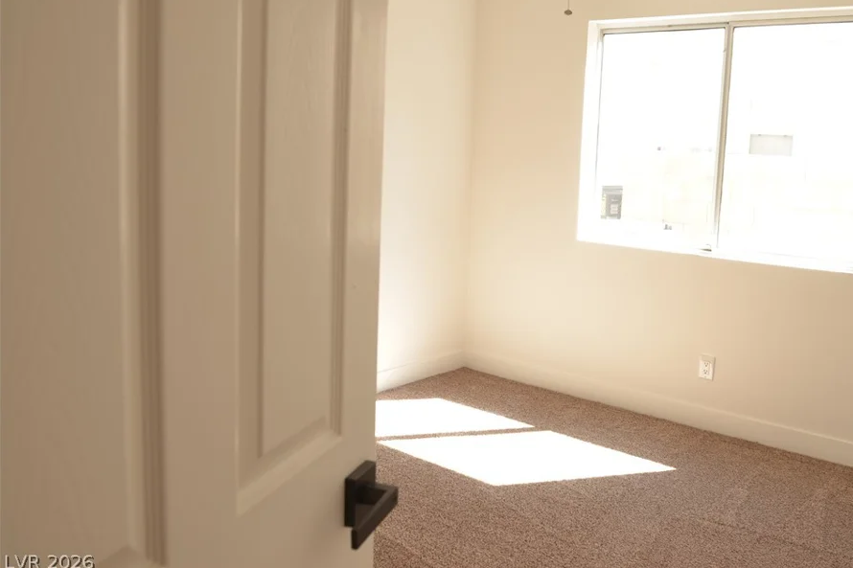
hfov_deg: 60.0
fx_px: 734
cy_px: 252
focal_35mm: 31
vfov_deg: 42.2
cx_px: 490
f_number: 4.5
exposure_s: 1/80
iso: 200
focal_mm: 18
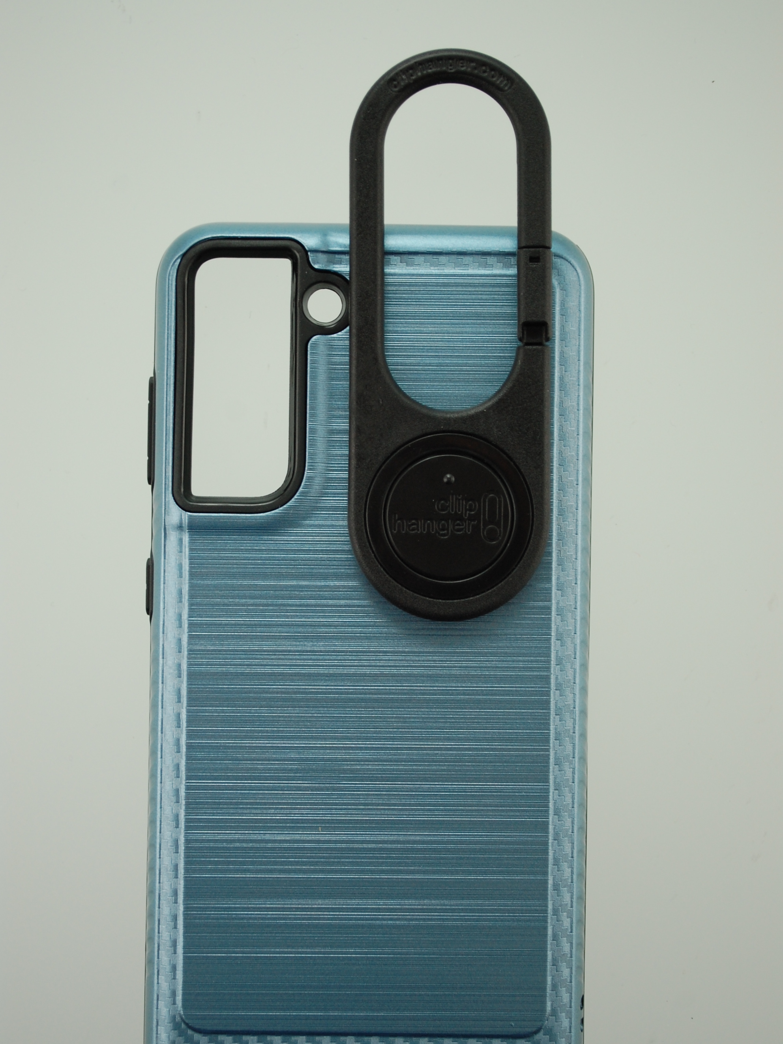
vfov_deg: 32.7
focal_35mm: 59
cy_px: 570
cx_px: 393
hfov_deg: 24.8
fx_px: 1779
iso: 400
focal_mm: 36
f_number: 5.3
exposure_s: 1/30
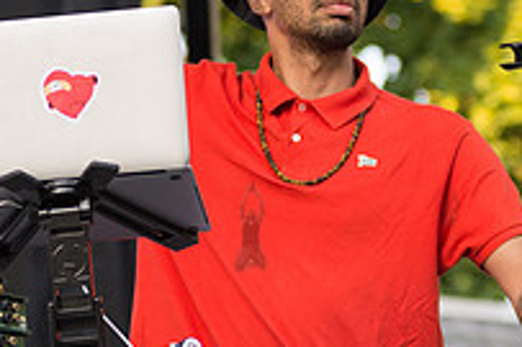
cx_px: 249
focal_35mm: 286
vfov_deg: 4.8
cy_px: 225
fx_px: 4144
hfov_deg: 7.2
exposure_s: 1/400
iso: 500
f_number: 4
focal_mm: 100
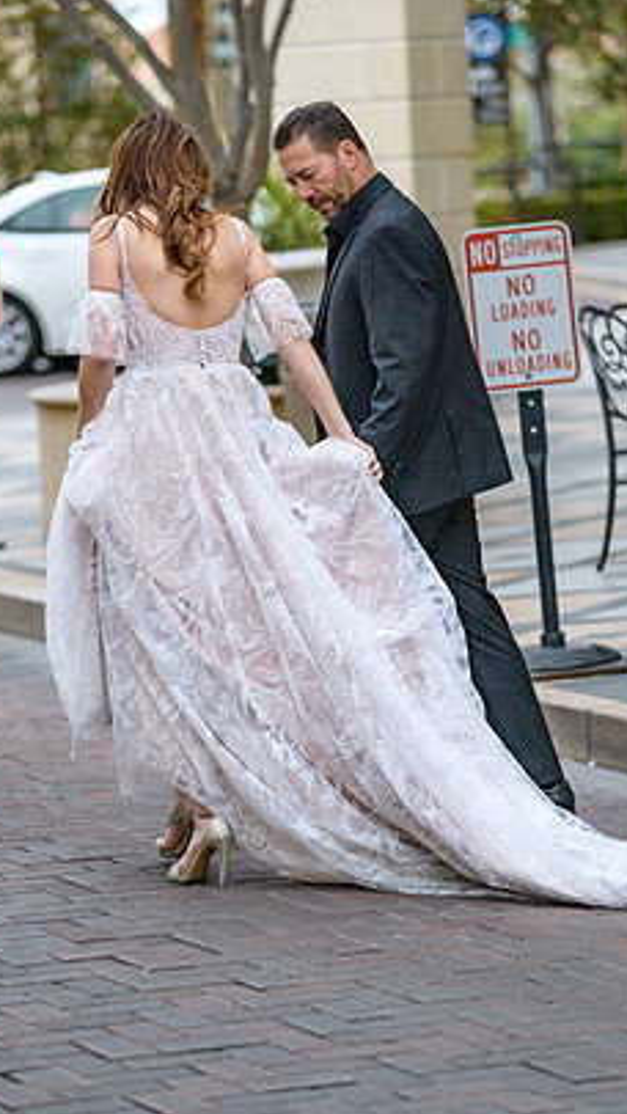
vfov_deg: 13.7
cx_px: 261
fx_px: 4637
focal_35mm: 157
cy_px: 523
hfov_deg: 7.7
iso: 250
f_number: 2.8
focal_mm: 135
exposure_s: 1/3200
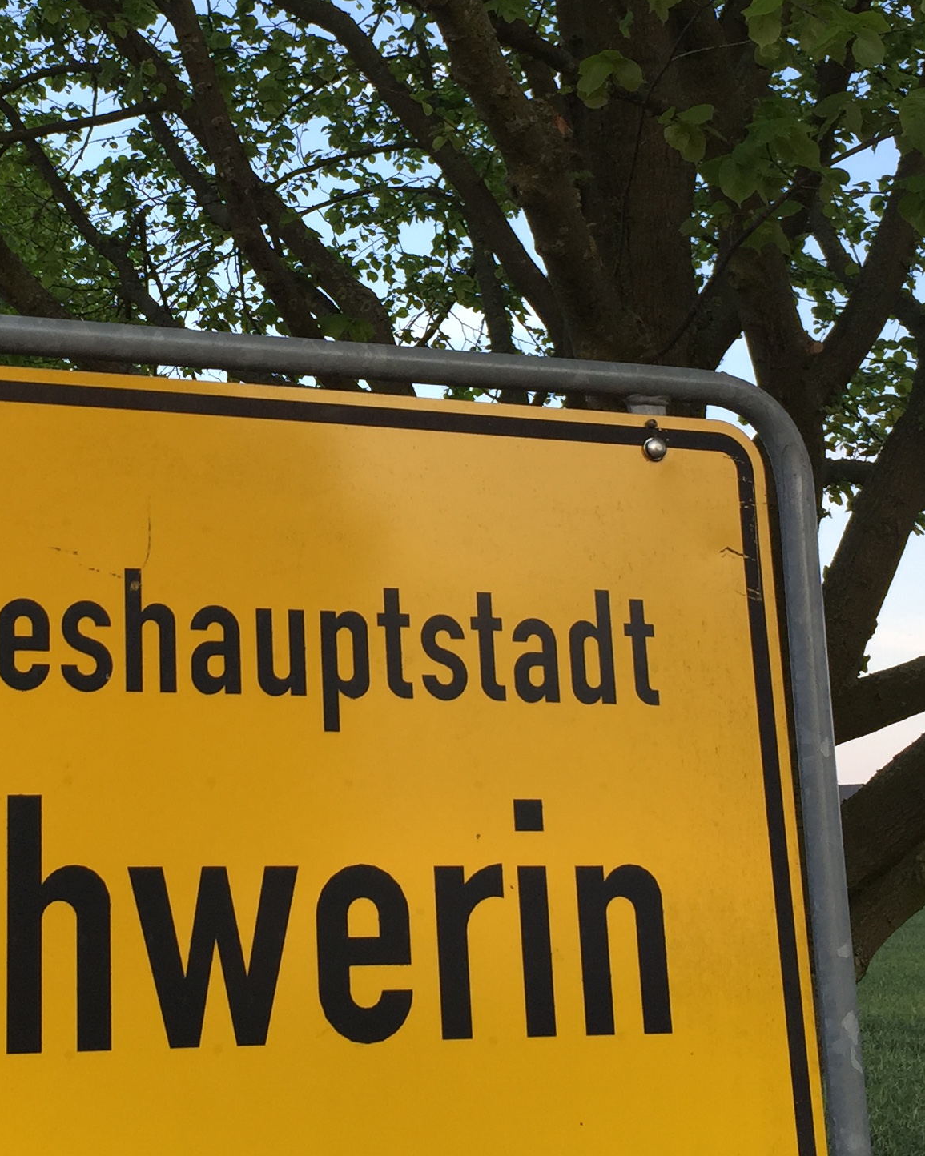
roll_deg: +0.7
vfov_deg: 29.5
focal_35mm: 64
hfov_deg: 23.6
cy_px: 433
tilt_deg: +8.2
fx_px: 2190
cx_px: 215
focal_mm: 4.15
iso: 32
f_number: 2.2
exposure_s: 1/289
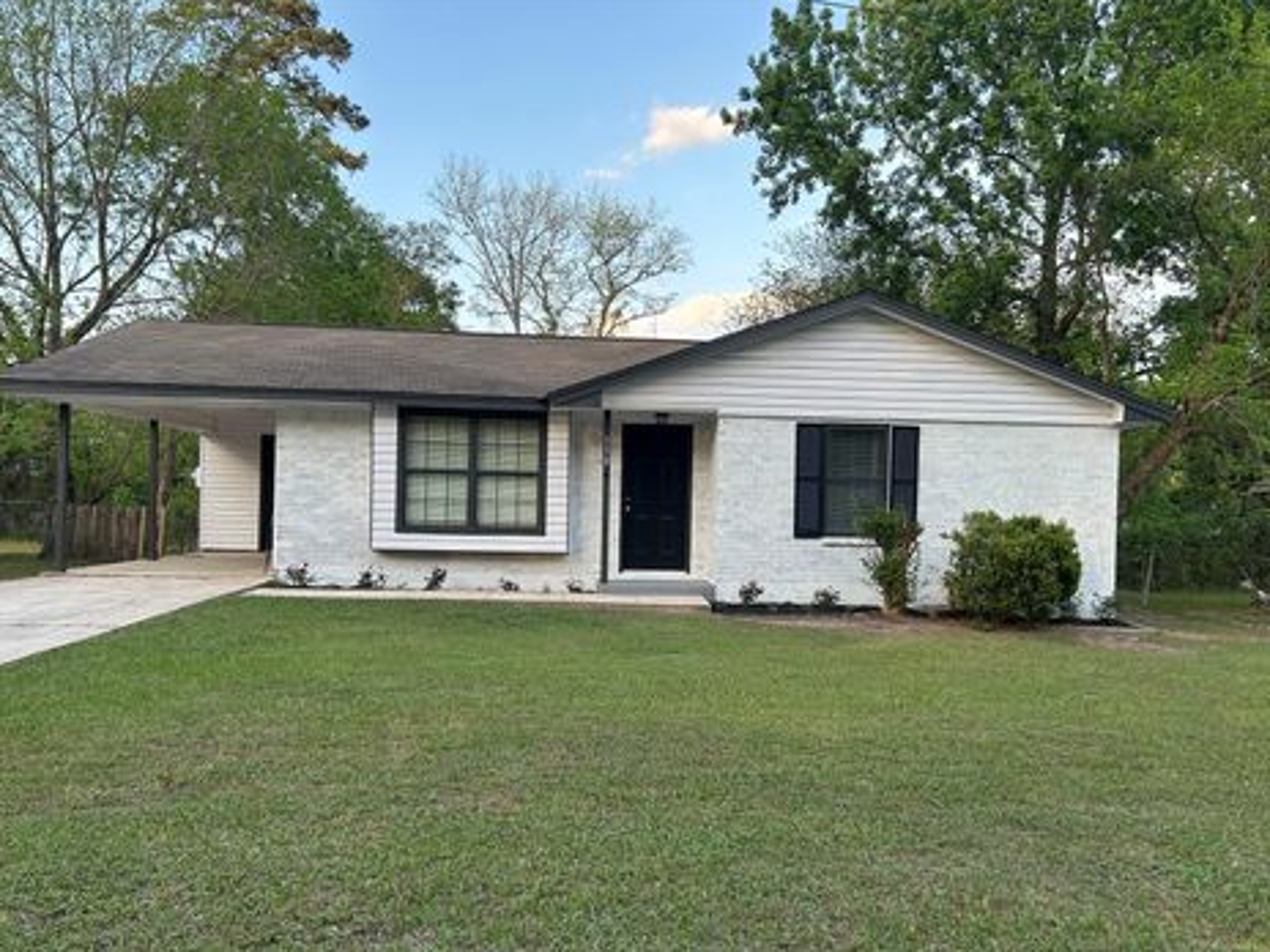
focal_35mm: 28
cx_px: 640
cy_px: 507
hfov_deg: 63.4
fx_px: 1027
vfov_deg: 49.7
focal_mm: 5.7
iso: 50
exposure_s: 1/452
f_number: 1.5
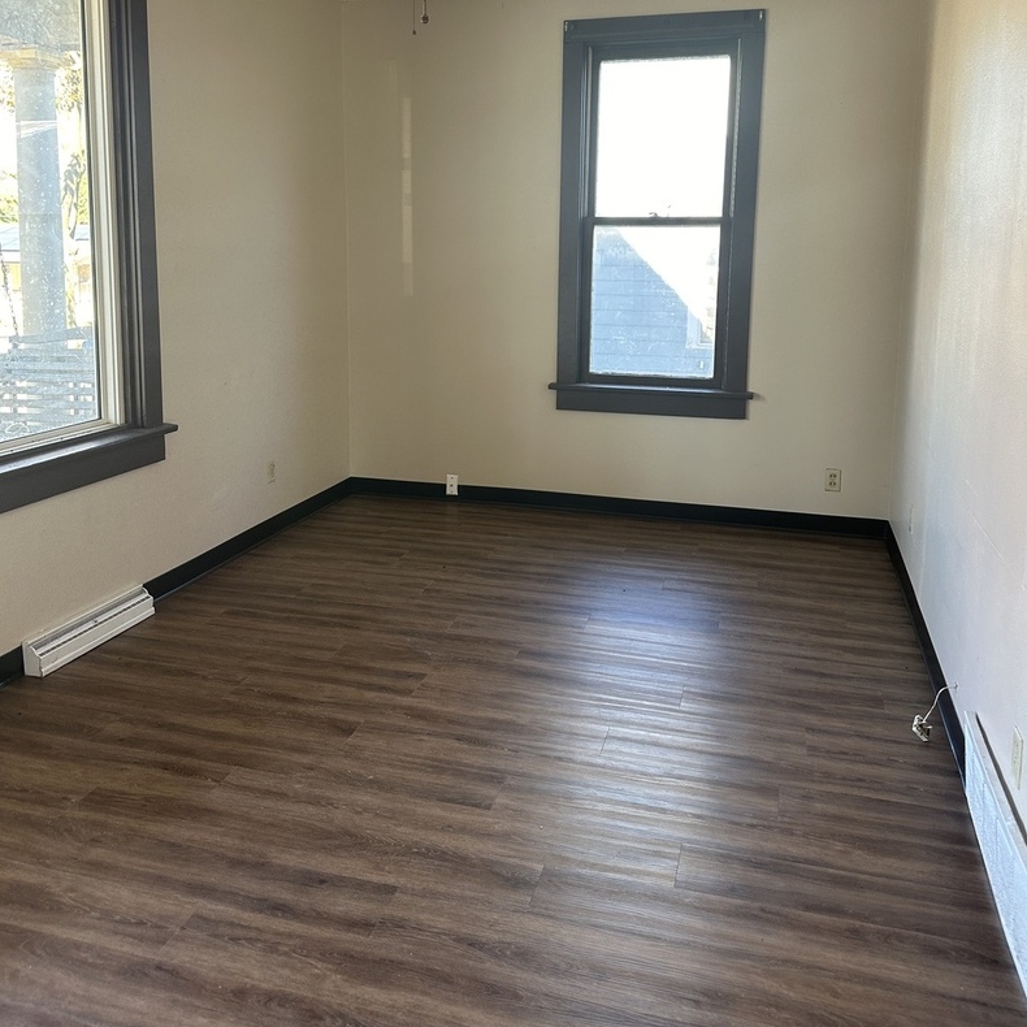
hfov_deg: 55.6
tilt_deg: -6.0
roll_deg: +0.2
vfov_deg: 54.9
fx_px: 973
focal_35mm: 29
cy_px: 380
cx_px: 502
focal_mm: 6.86
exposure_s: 1/121
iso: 160
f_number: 1.78
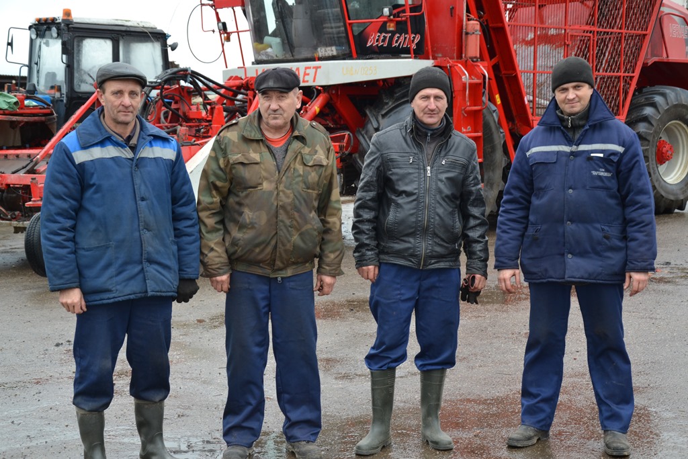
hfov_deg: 28.1
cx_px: 344
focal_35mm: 72
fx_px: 1376
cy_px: 230
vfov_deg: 18.9
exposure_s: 1/125
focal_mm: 48
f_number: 5.6
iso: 400
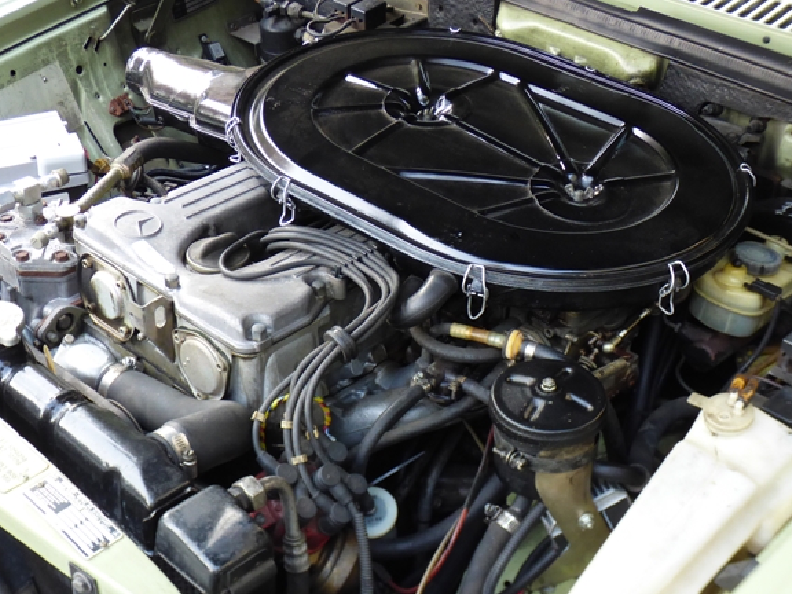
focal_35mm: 50
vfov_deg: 29.1
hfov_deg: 38.2
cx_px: 370
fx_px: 1144
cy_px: 278
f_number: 3.7
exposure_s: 1/60
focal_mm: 7.79
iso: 320
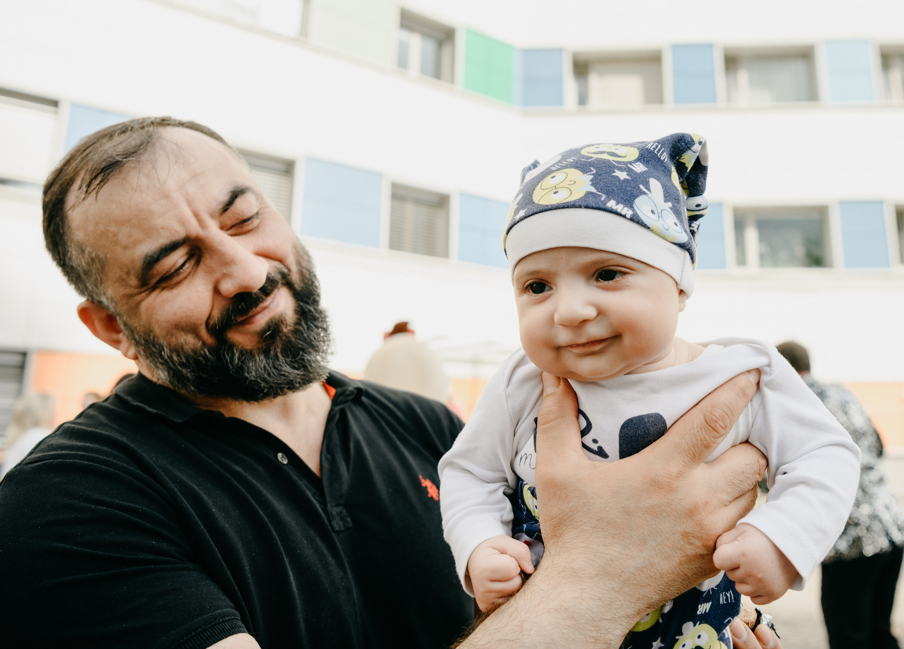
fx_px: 789
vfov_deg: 44.4
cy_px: 254
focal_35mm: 31
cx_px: 497
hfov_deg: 59.5
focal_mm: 24
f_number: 3.5
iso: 64
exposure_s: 1/400
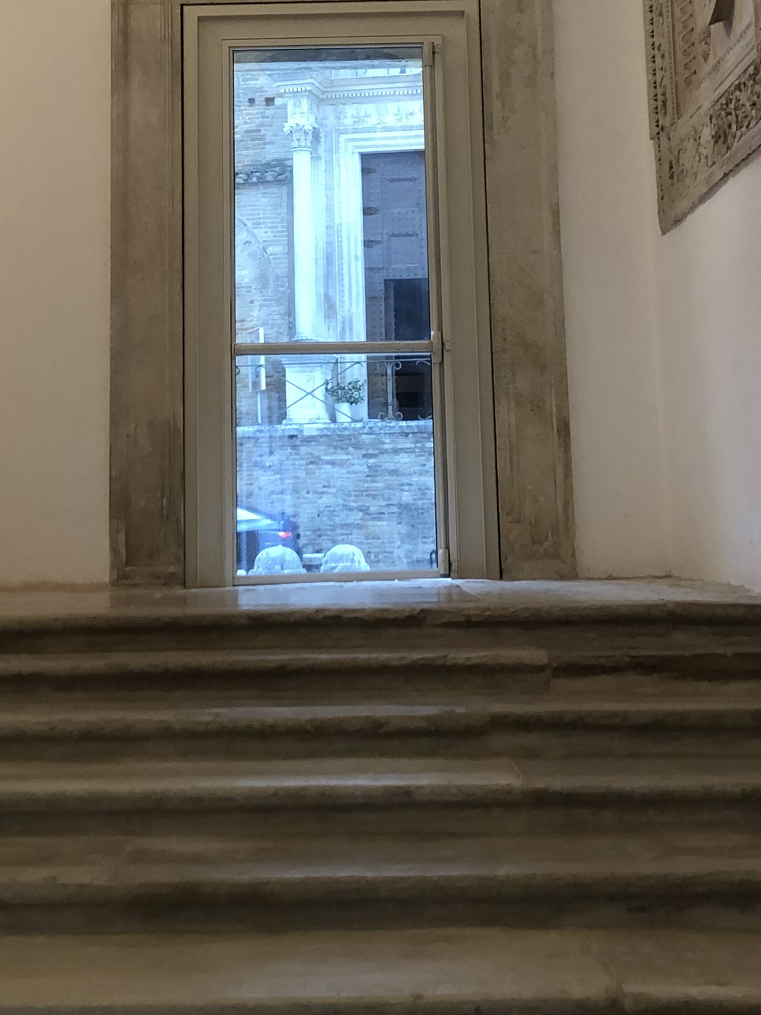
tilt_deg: +12.1
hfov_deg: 20.7
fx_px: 2081
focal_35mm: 71
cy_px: 111
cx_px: 314
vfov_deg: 26.5
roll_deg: +1.1
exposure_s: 1/25
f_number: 1.8
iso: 40
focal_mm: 4
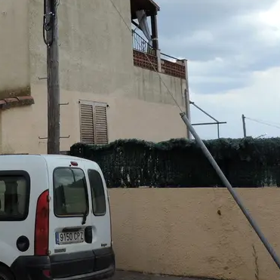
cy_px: 73
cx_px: 67
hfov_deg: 29.5
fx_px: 522
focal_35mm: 57
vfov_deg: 29.6
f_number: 3
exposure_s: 1/640
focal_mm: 4.3
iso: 80
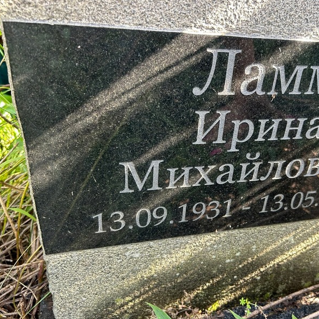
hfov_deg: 52.0
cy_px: 159
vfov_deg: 52.5
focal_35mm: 31
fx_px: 323
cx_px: 200
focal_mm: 5.7
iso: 125
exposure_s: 1/119
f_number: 1.5
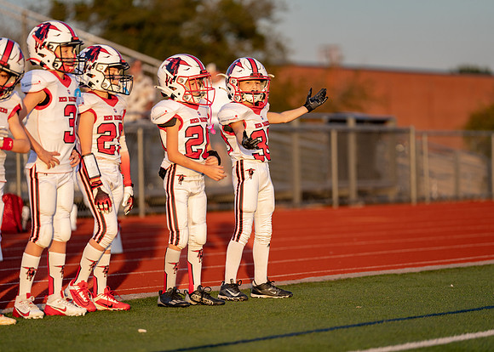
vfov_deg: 6.9
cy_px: 176
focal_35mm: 210
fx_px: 2940
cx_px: 247
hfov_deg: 9.6
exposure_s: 1/1250
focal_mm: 200
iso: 200
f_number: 2.8
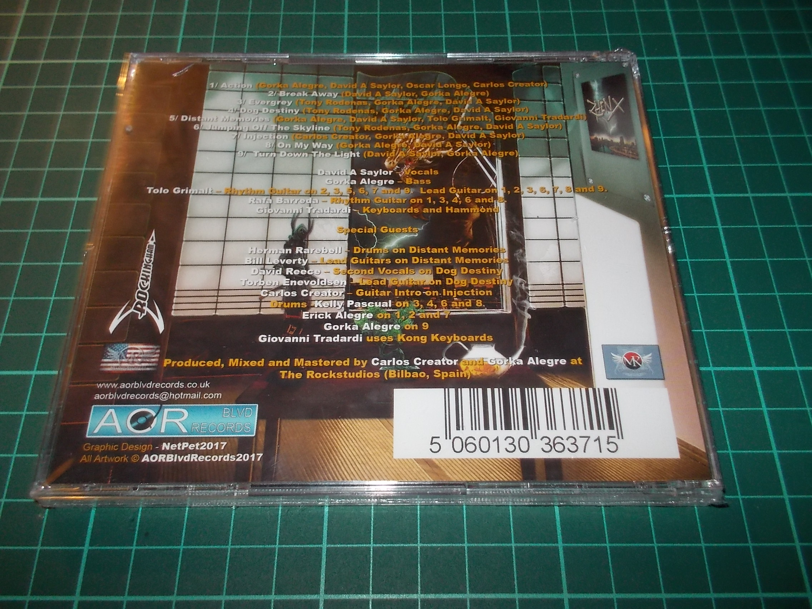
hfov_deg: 61.7
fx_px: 680
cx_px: 406
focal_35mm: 29
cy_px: 304
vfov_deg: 48.2
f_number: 3.3
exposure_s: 1/30
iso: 200
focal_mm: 4.1
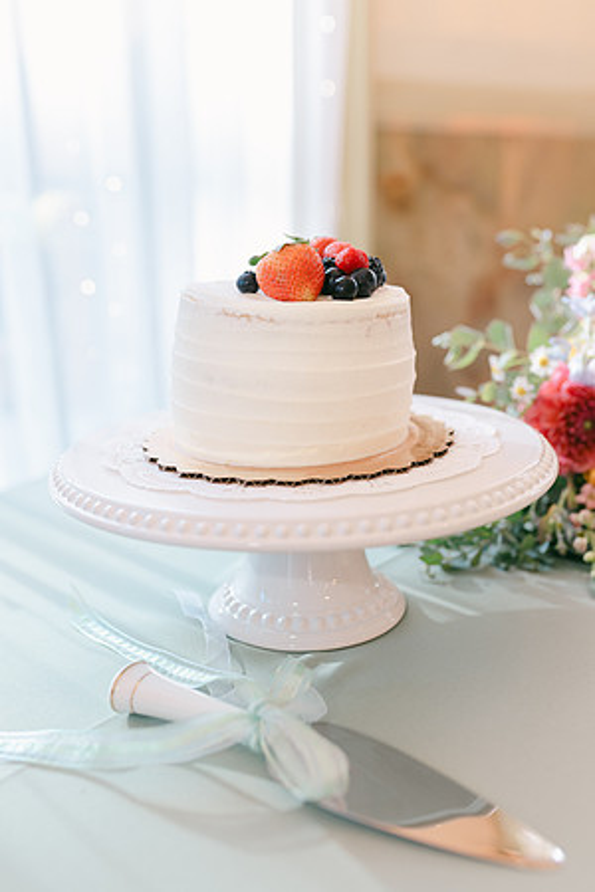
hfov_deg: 37.9
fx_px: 868
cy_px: 446
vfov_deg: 54.4
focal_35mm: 35
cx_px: 298
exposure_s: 1/125
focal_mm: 35
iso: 320
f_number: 2.8
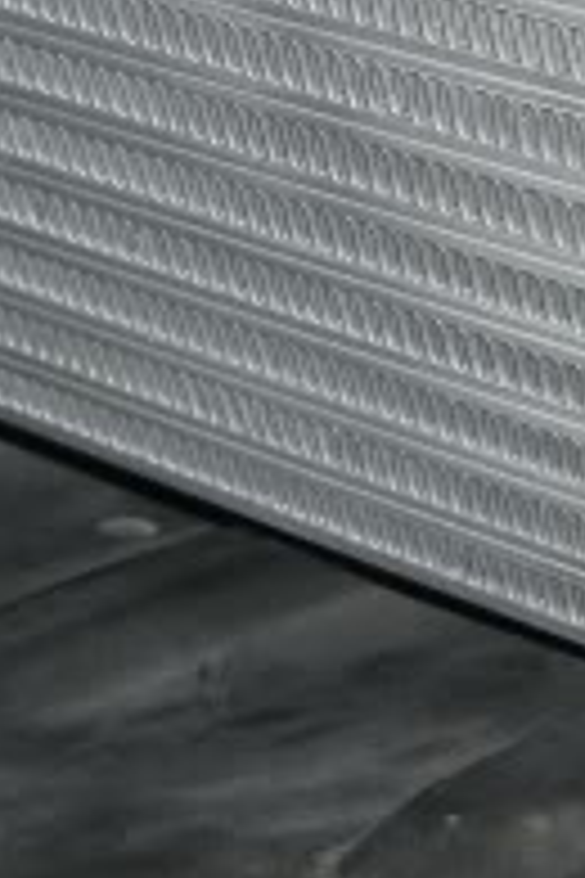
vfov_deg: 15.4
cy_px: -86
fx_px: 3169
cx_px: 126
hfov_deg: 10.5
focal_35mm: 130
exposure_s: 1/60
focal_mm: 6.2
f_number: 2.7
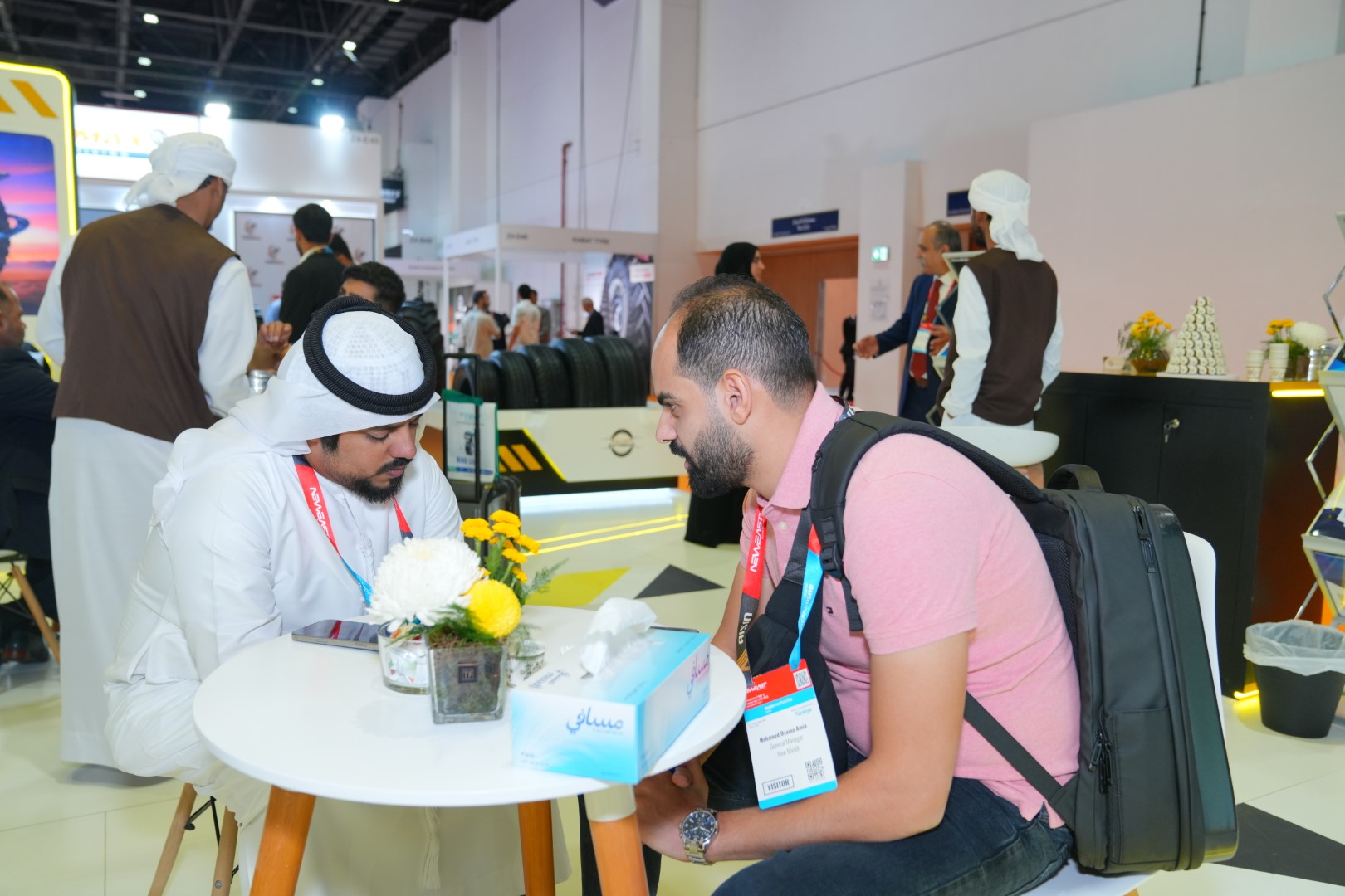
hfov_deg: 65.5
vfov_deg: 46.4
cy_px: 448
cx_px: 672
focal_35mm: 28
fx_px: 1046
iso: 800
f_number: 3.5
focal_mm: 28
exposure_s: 1/160
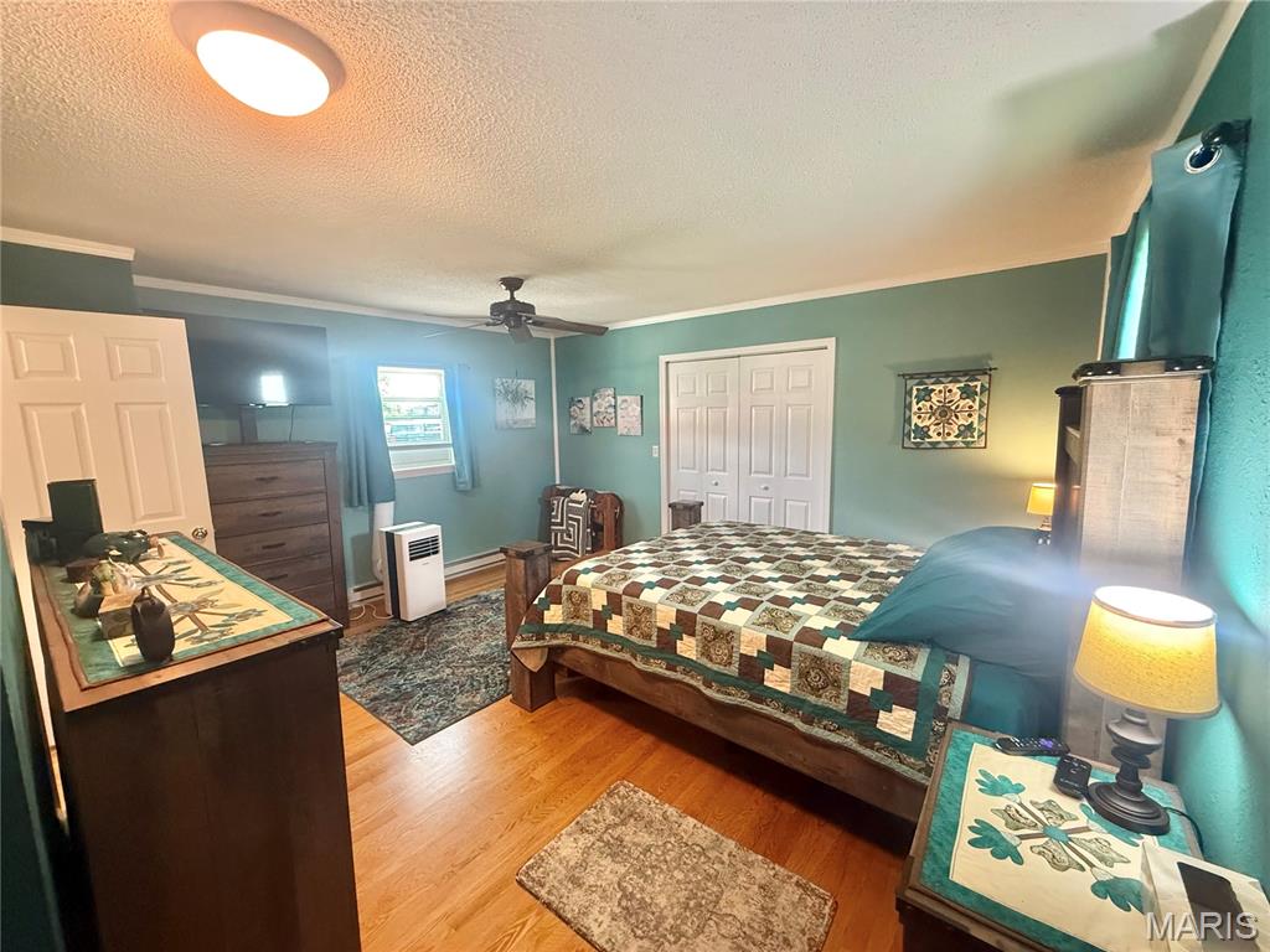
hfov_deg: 102.1
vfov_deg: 85.7
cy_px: 476
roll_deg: +1.3
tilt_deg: -6.7
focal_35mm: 14
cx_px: 635
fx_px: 514
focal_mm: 2.22
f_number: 2.2
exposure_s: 1/60
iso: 640
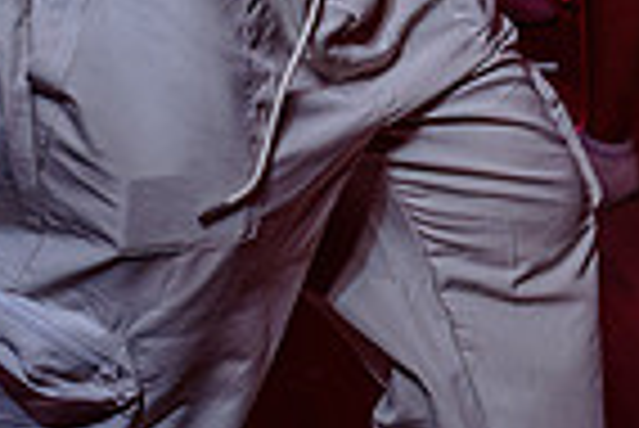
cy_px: -409
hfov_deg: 18.8
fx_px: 1883
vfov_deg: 11.7
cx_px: 631
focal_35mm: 106
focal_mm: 24
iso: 800
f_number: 3.2
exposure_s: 1/80
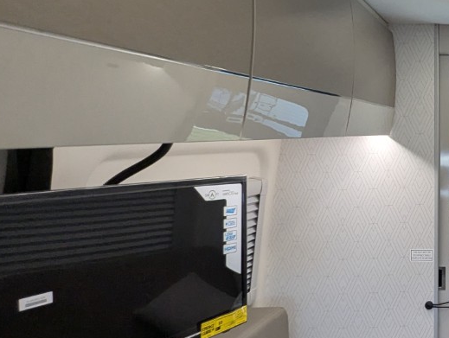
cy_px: 175
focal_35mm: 43
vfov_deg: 33.7
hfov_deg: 37.4
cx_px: 483
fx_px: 559
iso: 254
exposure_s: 1/397
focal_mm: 2.35
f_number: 2.2
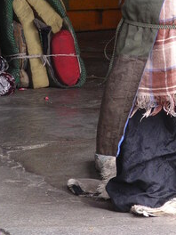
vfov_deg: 5.4
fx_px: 2495
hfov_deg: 4.0
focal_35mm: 368
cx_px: 155
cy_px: 8
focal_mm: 39
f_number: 4.6
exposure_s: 1/144
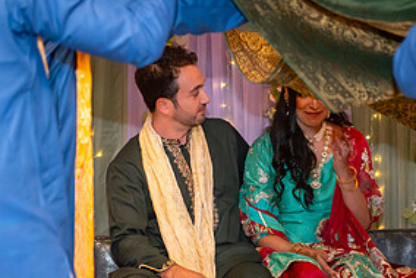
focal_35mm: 151
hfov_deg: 13.6
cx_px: 237
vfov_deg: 9.1
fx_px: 1747
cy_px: 221
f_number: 2.8
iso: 800
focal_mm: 70
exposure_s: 1/160
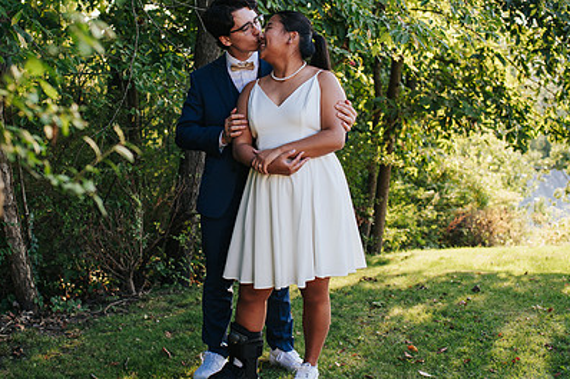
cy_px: 152
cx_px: 245
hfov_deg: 38.8
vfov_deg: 26.4
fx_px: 807
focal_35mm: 51
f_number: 3.2
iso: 400
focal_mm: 35
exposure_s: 1/320
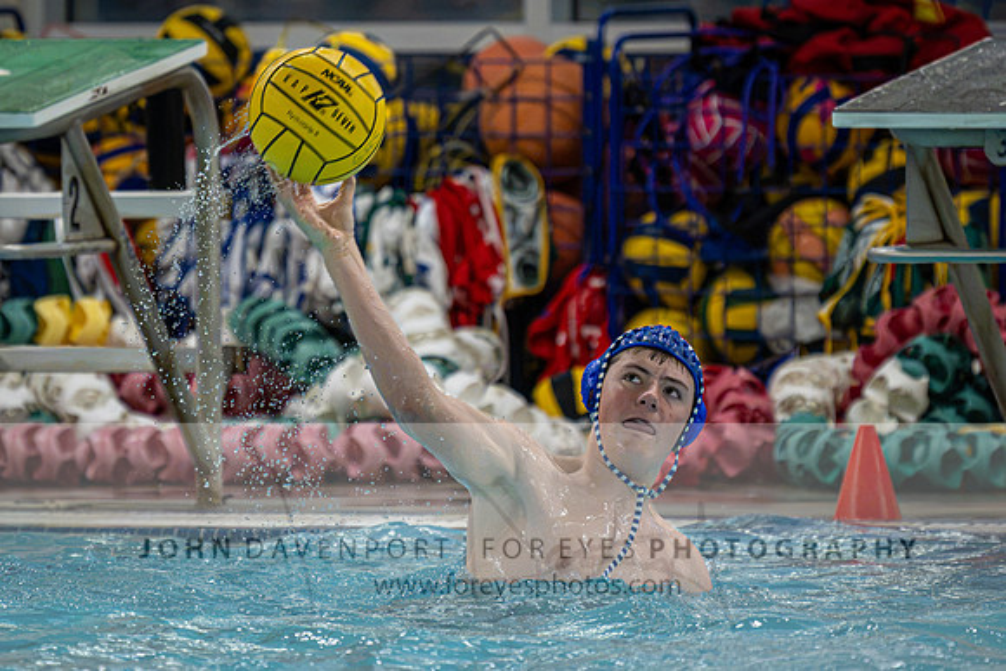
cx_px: 454
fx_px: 15506
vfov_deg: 2.5
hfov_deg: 3.7
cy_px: 254
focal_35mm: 555
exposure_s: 1/1000
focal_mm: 280
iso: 16000
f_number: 4
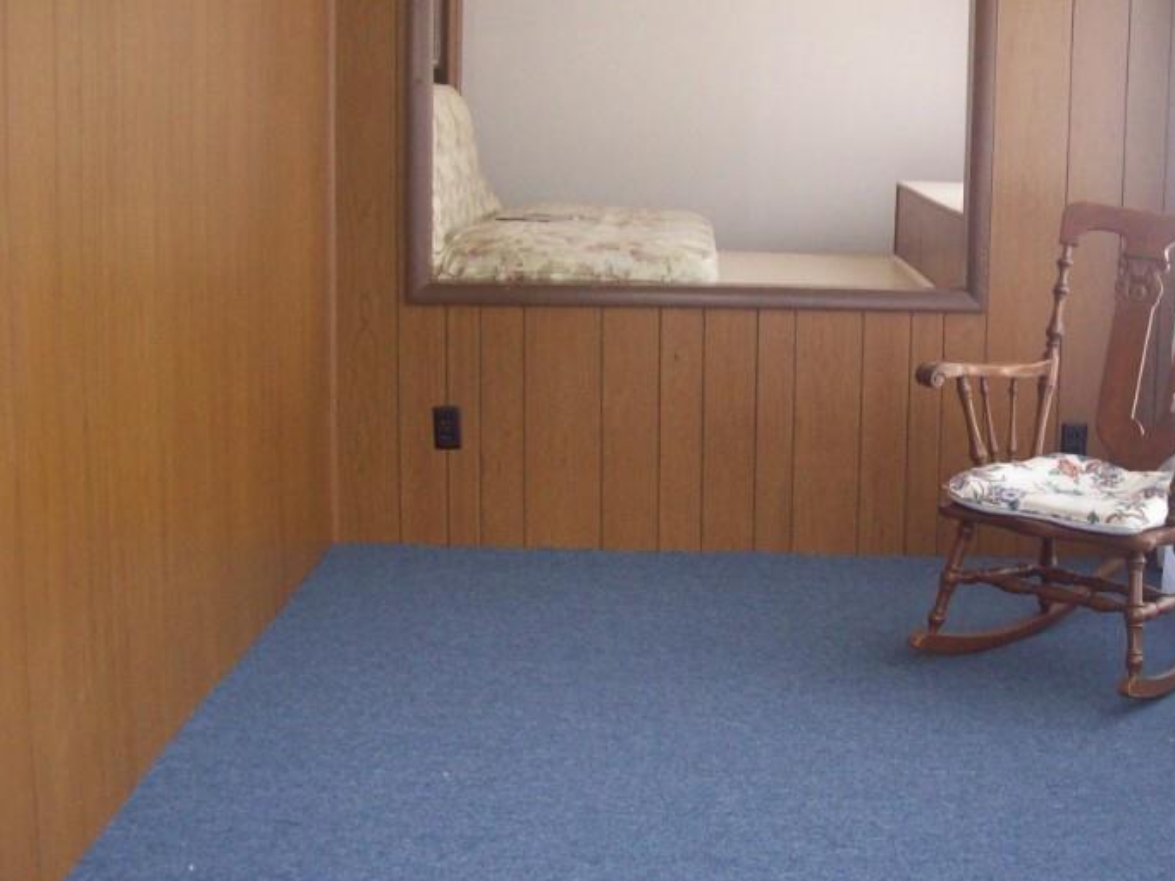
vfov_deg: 27.0
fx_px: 1833
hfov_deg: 34.9
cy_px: 399
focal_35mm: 54
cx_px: 853
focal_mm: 6
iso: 200
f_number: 2.7
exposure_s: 1/102
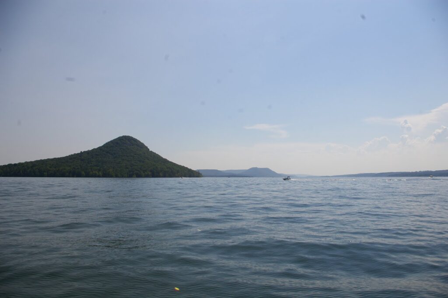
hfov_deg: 67.4
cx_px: 224
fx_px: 336
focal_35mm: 27
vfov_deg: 47.9
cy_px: 149
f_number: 11
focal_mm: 18
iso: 200
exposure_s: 1/750
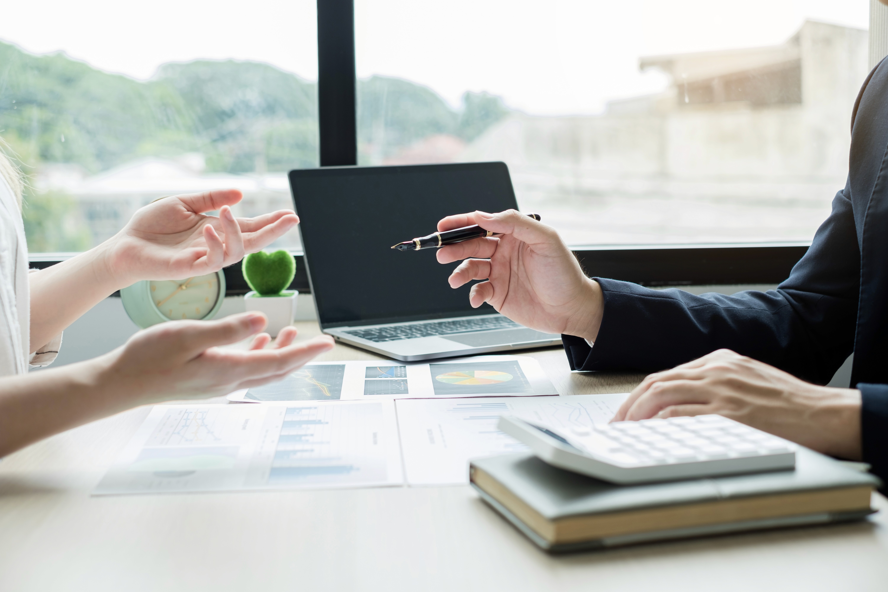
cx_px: 444
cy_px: 296
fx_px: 1307
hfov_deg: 37.5
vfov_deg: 25.5
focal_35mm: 53
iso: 200
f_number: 2.8
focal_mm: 35
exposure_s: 1/200
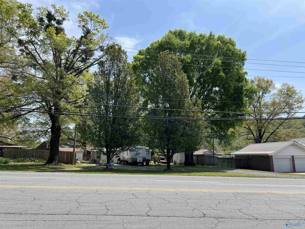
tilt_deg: +10.7
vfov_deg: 53.1
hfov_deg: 67.3
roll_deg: -0.1
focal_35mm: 26
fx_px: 229
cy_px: 114
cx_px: 152
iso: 50
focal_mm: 5.7
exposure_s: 1/2762
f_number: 1.5
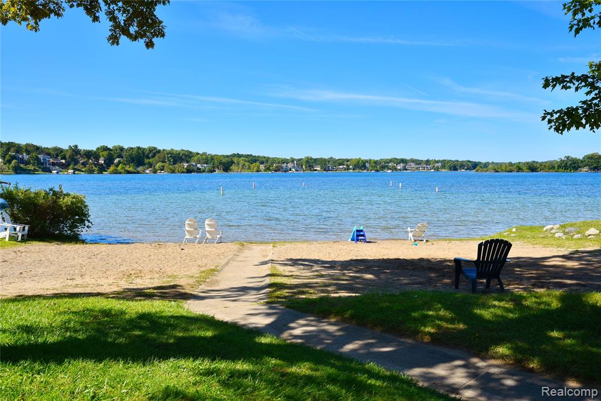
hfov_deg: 61.9
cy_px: 200
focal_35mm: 30
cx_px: 300
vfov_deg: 43.6
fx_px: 501
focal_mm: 30
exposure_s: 1/200
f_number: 13
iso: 125
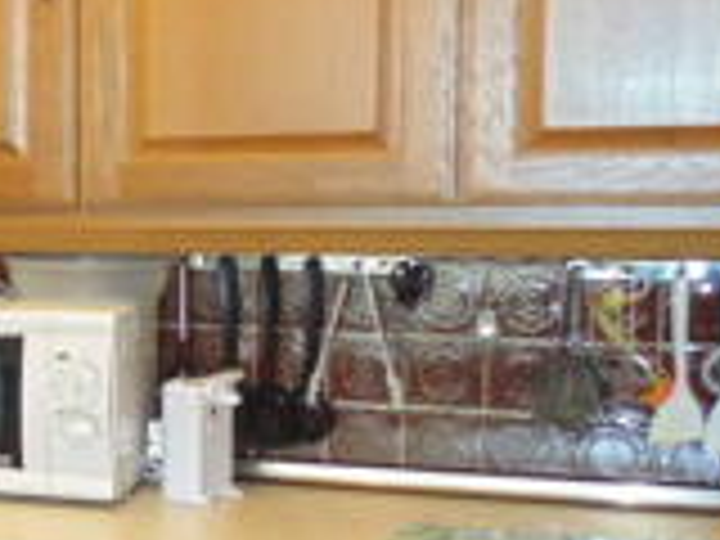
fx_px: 1664
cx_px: -425
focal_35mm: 80
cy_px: 317
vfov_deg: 18.4
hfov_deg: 20.2
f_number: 3.1
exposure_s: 1/30
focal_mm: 4
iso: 250
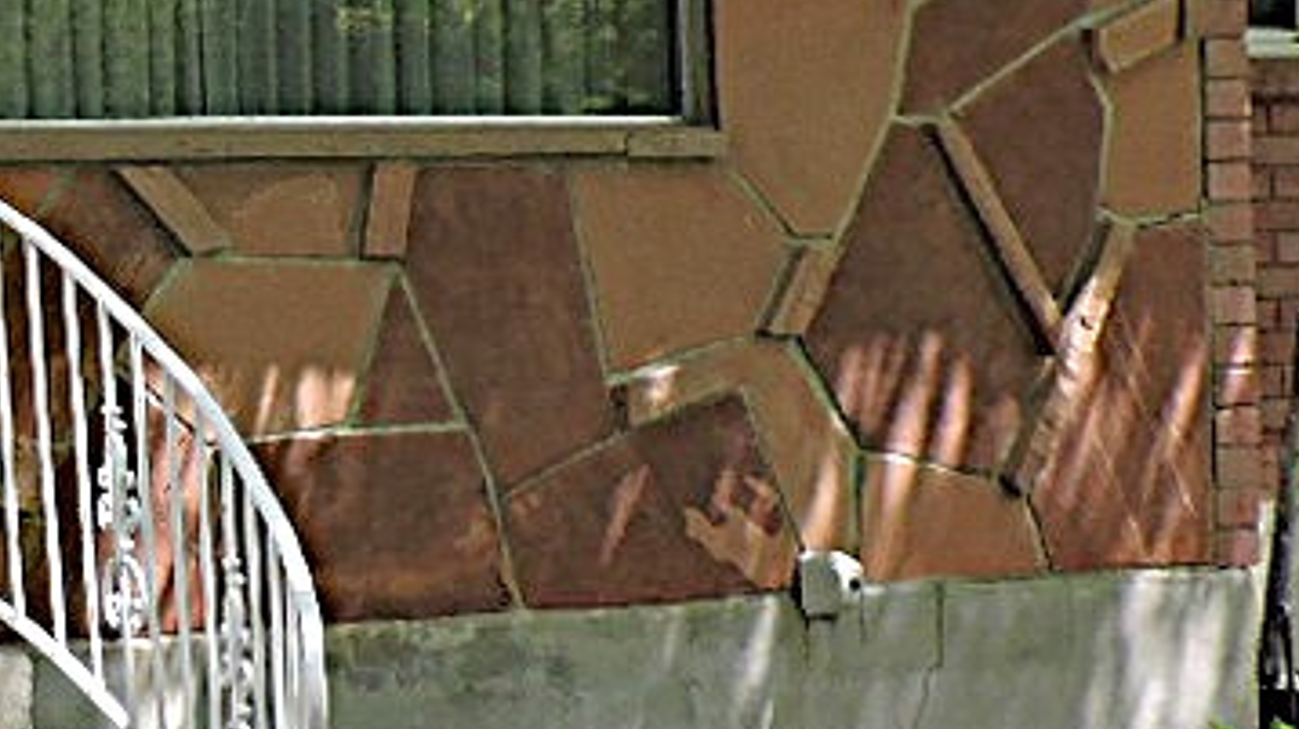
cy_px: 145
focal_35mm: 117
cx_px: -301
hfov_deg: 17.4
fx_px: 4028
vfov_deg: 10.3
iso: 100
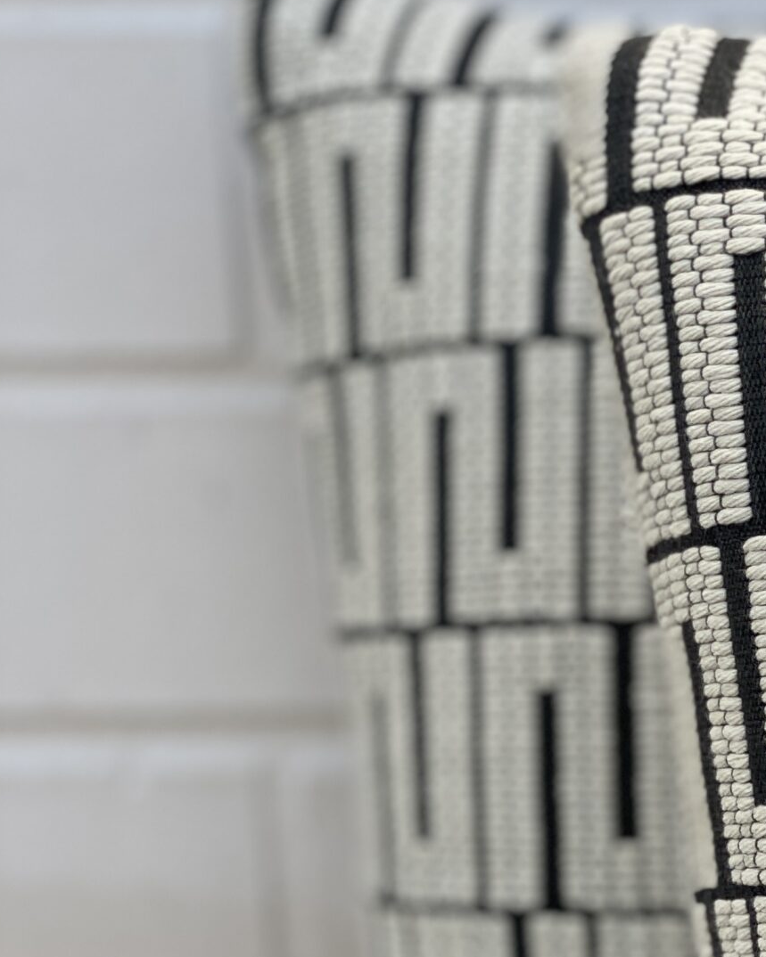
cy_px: 543
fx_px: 3429
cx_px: 843
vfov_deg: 15.9
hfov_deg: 12.5
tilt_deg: -15.5
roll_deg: +0.9
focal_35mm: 121
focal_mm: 6
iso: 20
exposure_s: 1/716
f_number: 2
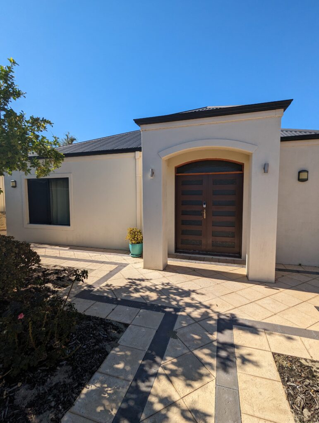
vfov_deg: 94.4
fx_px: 196
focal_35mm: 16
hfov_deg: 78.2
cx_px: 160
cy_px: 212
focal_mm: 2.35
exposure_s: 1/2247
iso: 48
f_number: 2.2
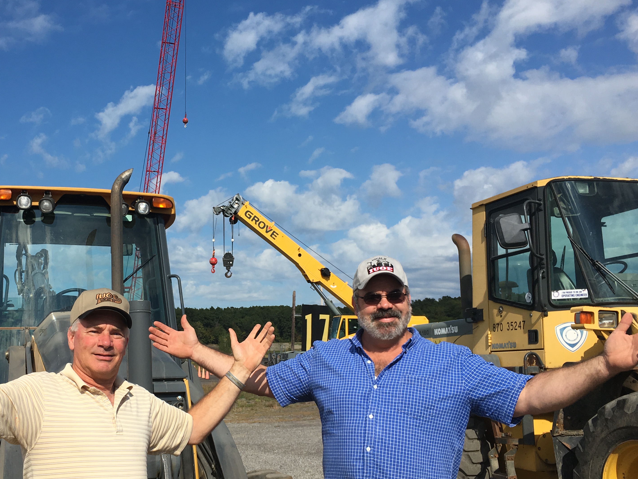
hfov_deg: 45.2
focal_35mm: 41
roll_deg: -0.4
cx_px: 223
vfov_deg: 35.0
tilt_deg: +3.8
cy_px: 282
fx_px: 756
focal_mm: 4.15
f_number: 2.2
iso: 25
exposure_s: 1/2481
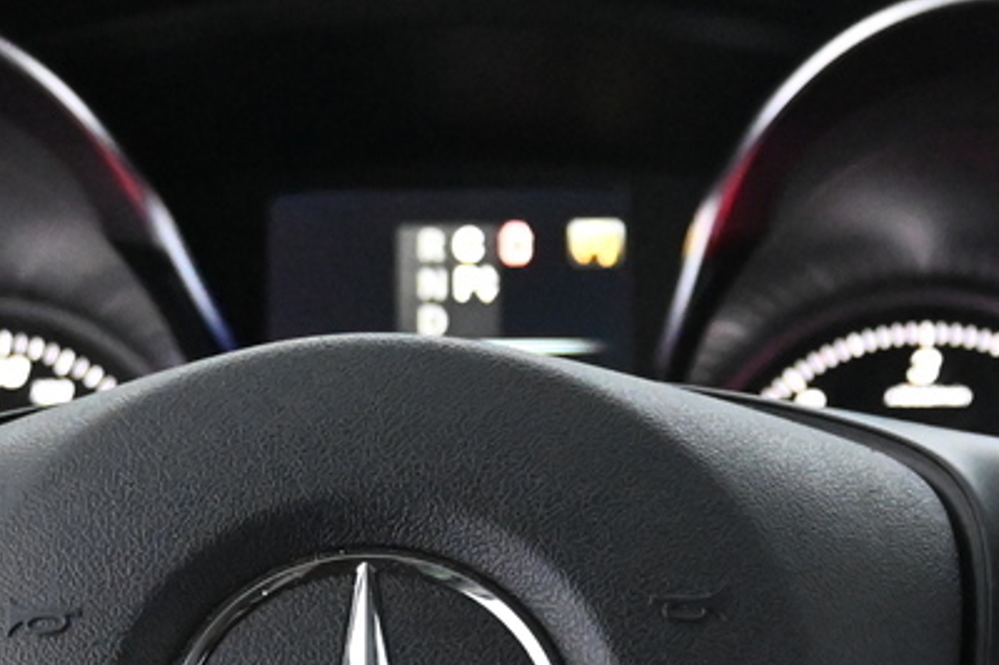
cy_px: 770
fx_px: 4215
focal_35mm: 152
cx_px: 355
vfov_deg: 8.9
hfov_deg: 13.5
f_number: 4.2
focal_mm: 25
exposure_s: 1/40
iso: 5600
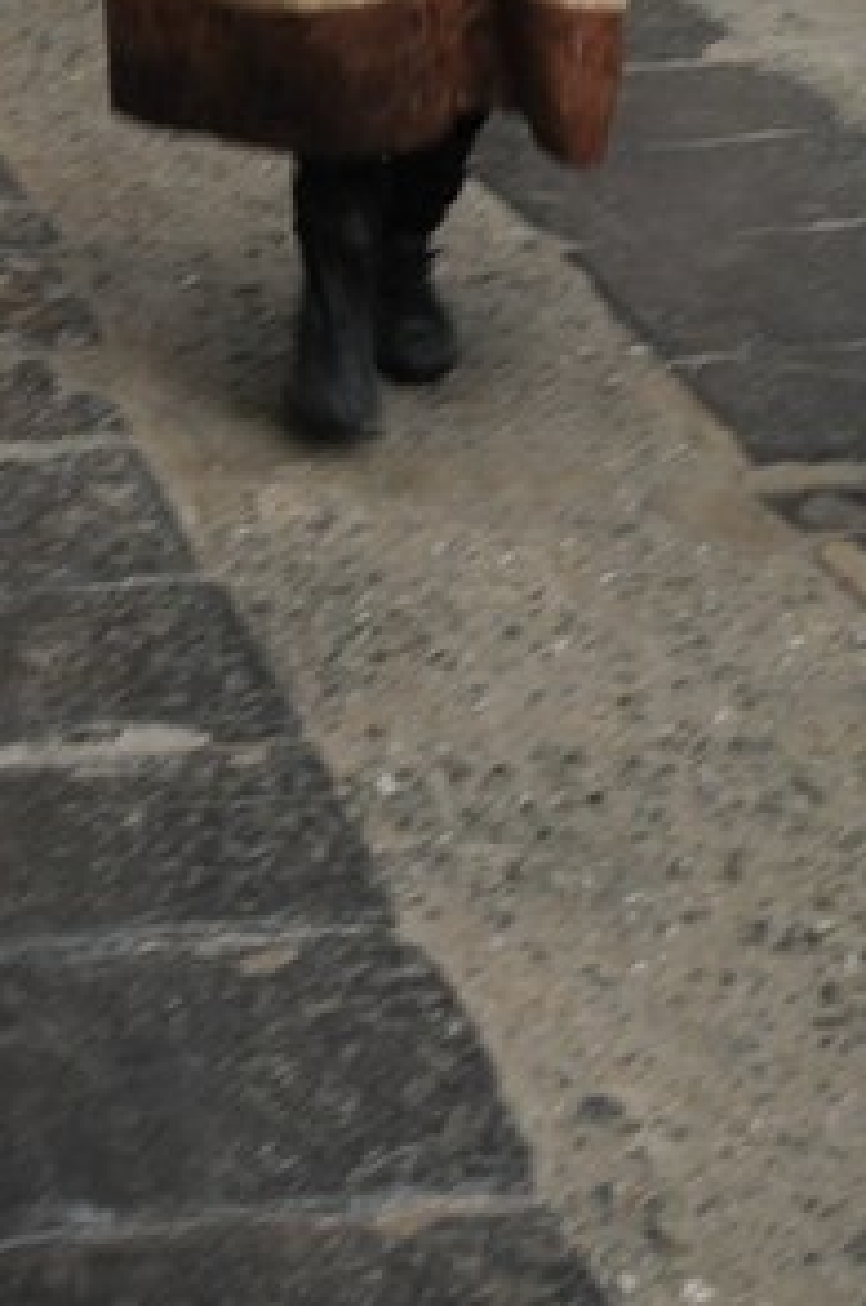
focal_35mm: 94
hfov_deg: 14.4
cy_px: -666
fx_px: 3404
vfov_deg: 19.0
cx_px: 222
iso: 800
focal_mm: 18
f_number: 3.5
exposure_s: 1/40
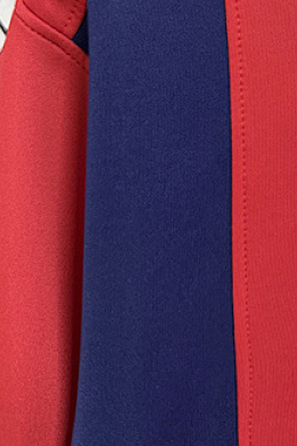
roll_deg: -0.9
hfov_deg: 24.6
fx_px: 632
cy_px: 19
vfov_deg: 35.8
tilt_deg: +3.2
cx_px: 332
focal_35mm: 51
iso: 640
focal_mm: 6.76
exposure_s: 1/60
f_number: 1.78
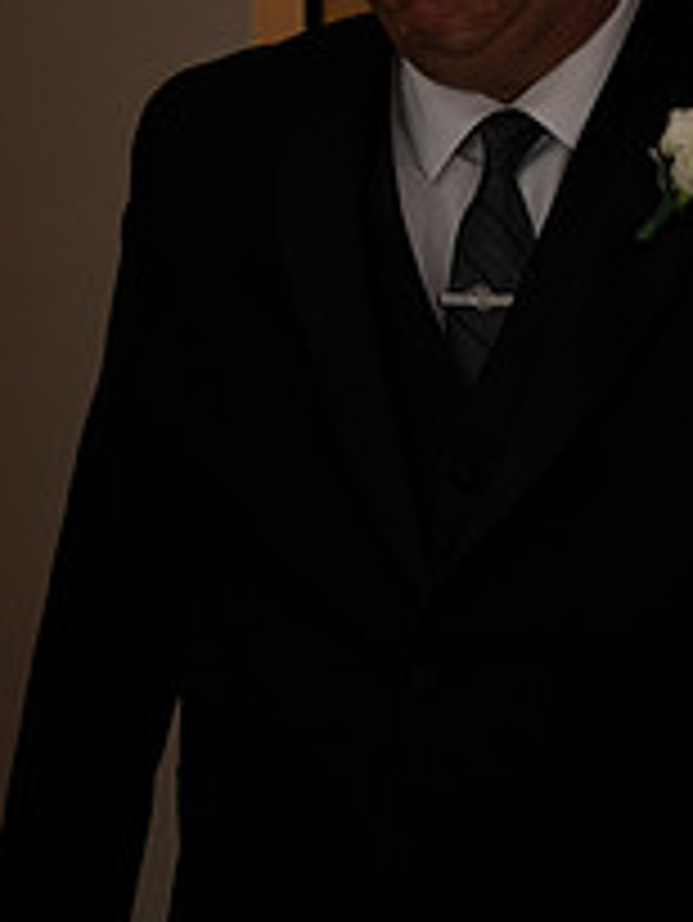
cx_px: 374
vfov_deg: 17.2
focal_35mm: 114
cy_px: 243
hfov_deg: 13.0
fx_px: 3040
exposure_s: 1/1600
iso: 1600
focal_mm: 42
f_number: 2.8
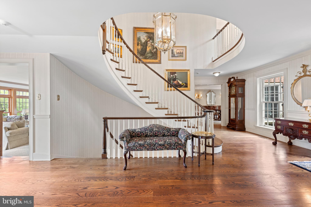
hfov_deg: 104.3
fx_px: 121
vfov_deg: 81.2
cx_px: 156
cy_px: 104
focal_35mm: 14
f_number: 8
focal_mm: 14
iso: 400
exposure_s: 1/1.67
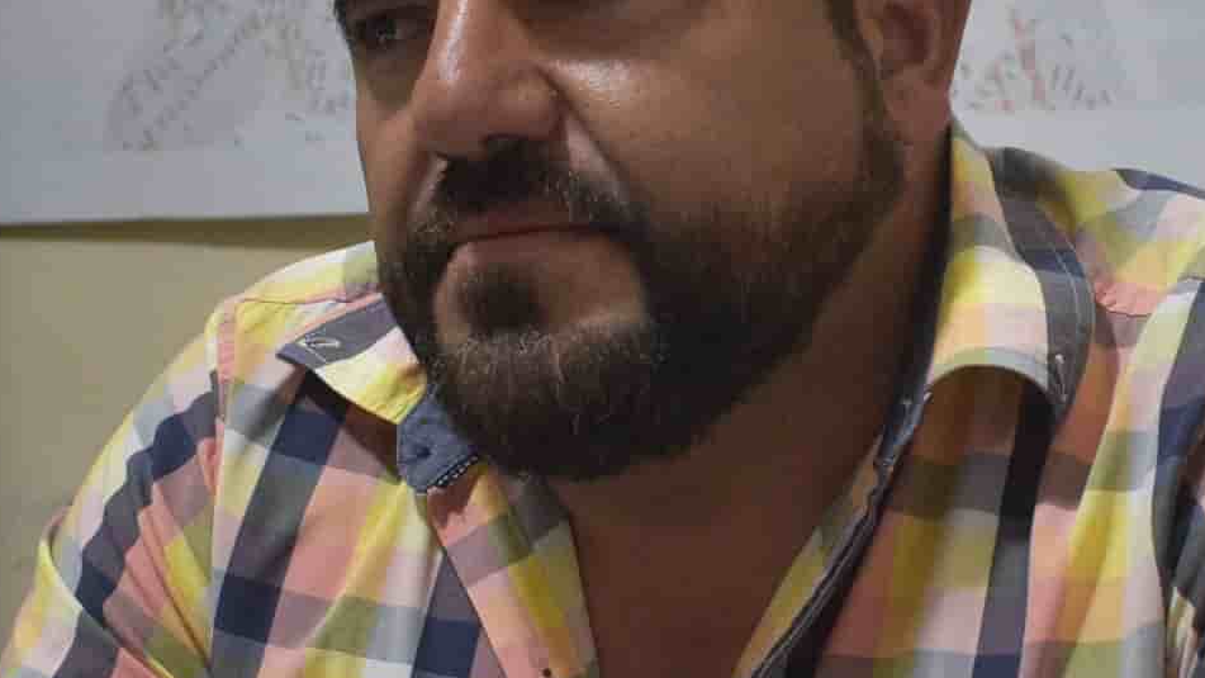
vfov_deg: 12.2
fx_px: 3163
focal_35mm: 99
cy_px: 475
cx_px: 843
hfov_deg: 21.5
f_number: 3.5
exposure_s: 1/125
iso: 800
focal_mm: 20
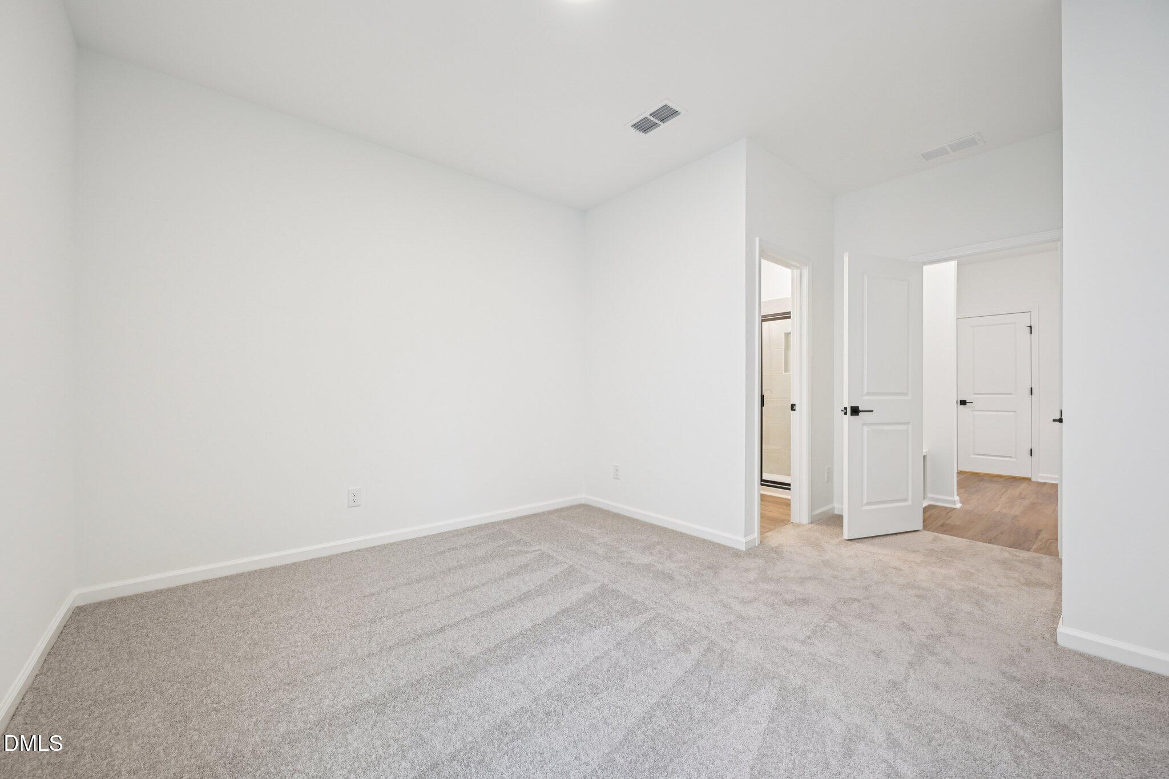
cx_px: 584
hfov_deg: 104.3
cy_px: 390
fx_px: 455
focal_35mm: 14
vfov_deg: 81.2
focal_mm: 14
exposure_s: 1/15
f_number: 8
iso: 400
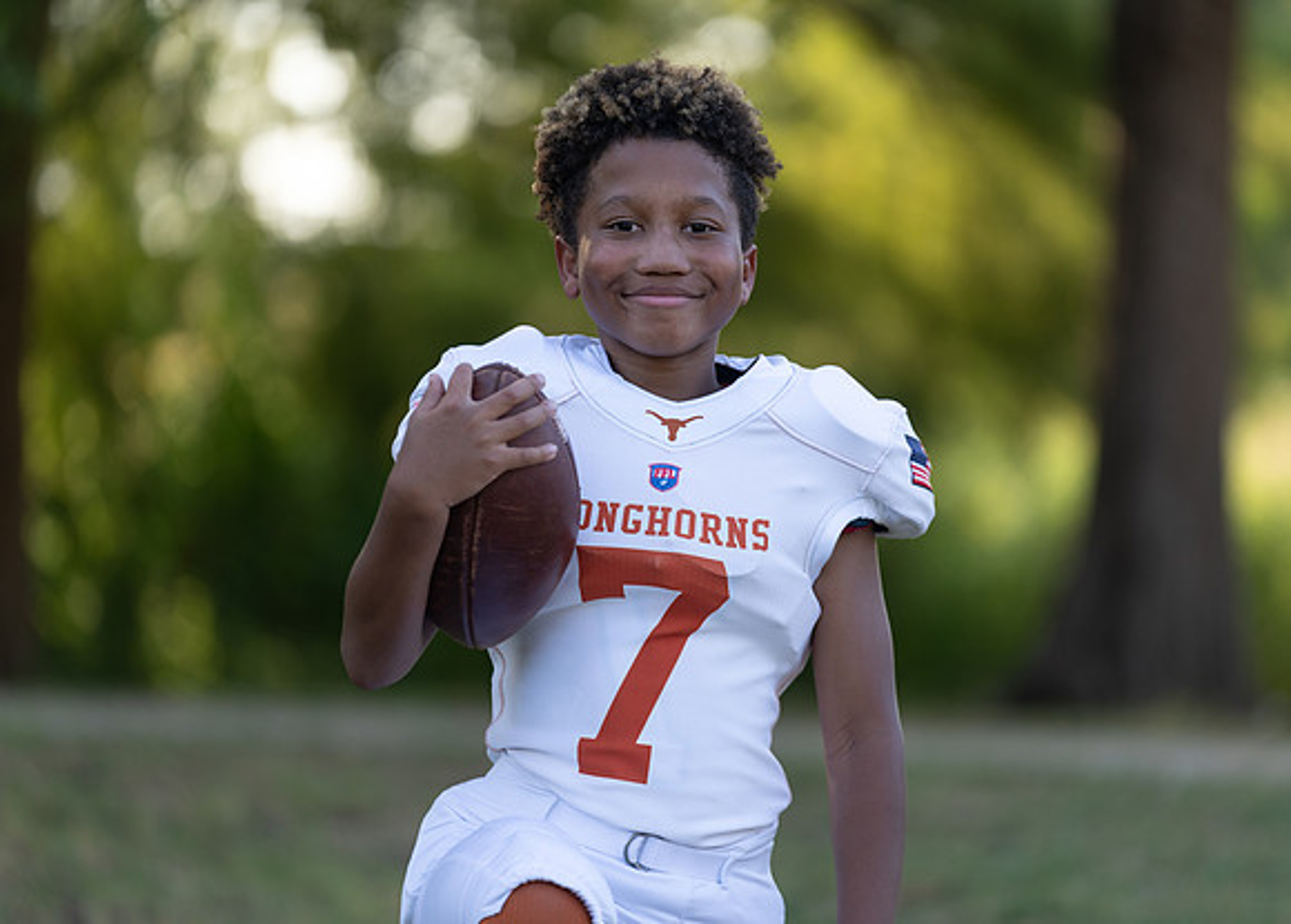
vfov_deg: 7.4
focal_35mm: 195
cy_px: 462
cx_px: 694
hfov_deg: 10.3
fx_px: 7167
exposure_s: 1/400
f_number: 2.8
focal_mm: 186
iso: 160
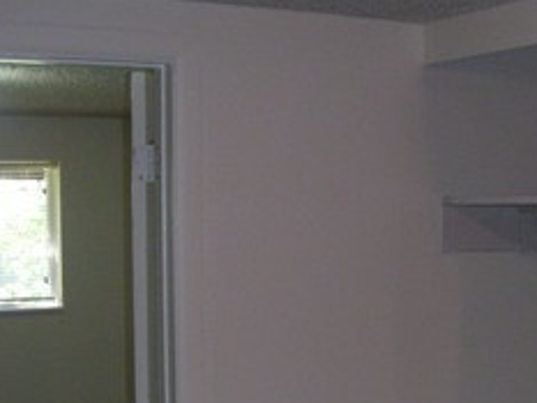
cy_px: 309
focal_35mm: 71
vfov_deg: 20.6
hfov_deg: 27.4
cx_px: 274
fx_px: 1102
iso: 160
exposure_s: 1/45
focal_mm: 5.7
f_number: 2.8
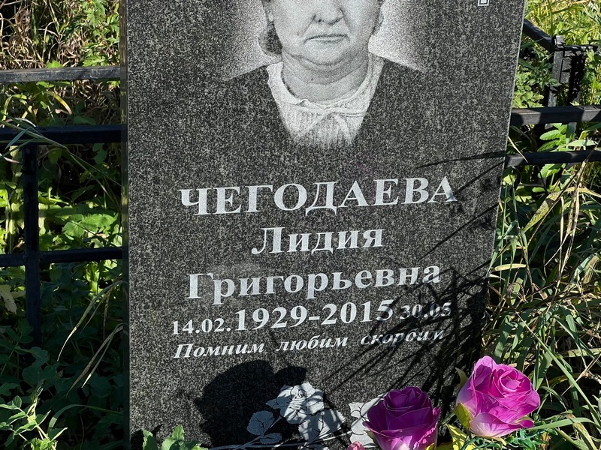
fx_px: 1337
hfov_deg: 25.3
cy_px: 225
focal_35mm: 77
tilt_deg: -28.2
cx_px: 300
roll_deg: -2.0
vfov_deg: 19.1
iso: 32
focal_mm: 9
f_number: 2.8
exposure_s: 1/547
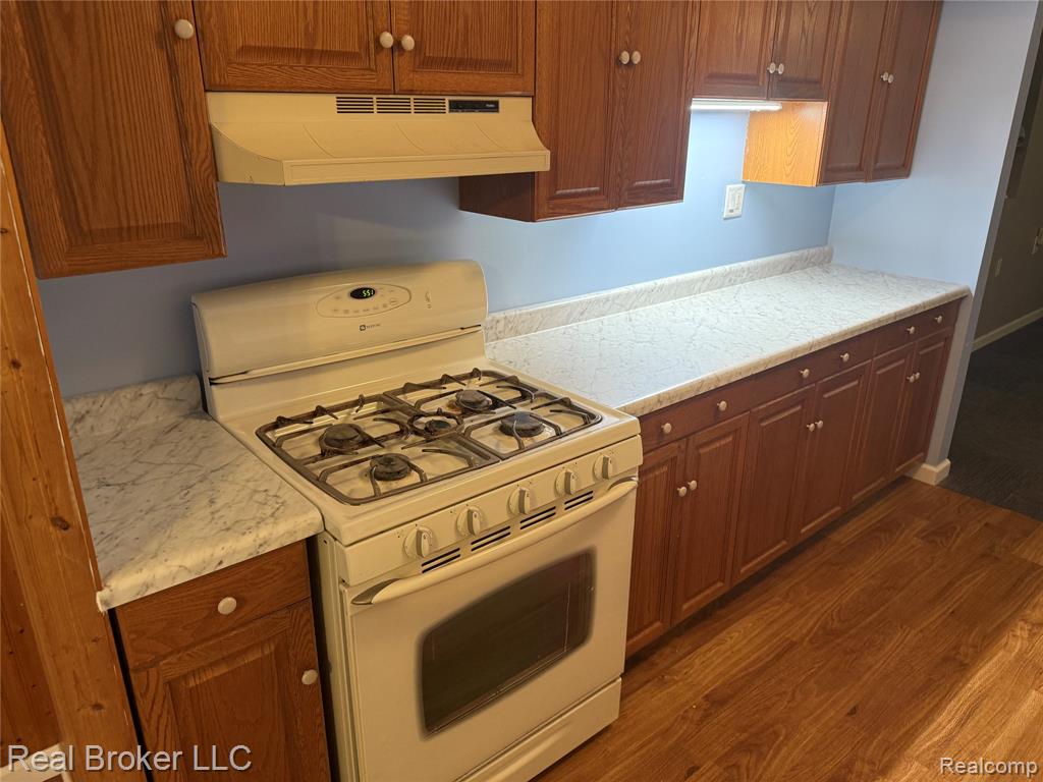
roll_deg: -0.5
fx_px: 723
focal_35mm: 24
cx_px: 522
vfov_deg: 56.8
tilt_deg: -19.7
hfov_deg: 71.6
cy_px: 391
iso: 160
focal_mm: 6.76
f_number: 1.78
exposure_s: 1/60
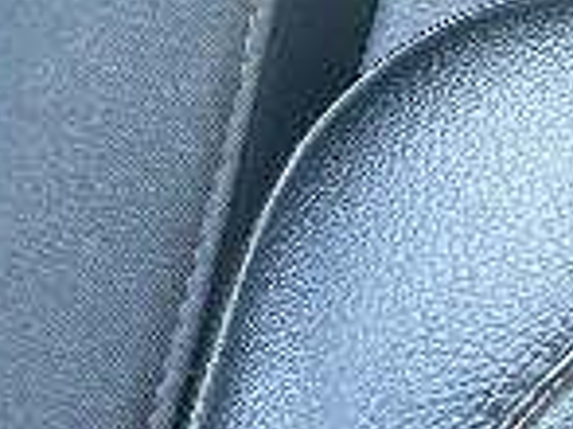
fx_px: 2994
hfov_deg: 9.9
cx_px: 1259
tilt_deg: -46.9
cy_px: -441
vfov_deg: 7.8
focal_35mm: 181
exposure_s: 1/121
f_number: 1.6
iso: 100
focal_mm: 4.2
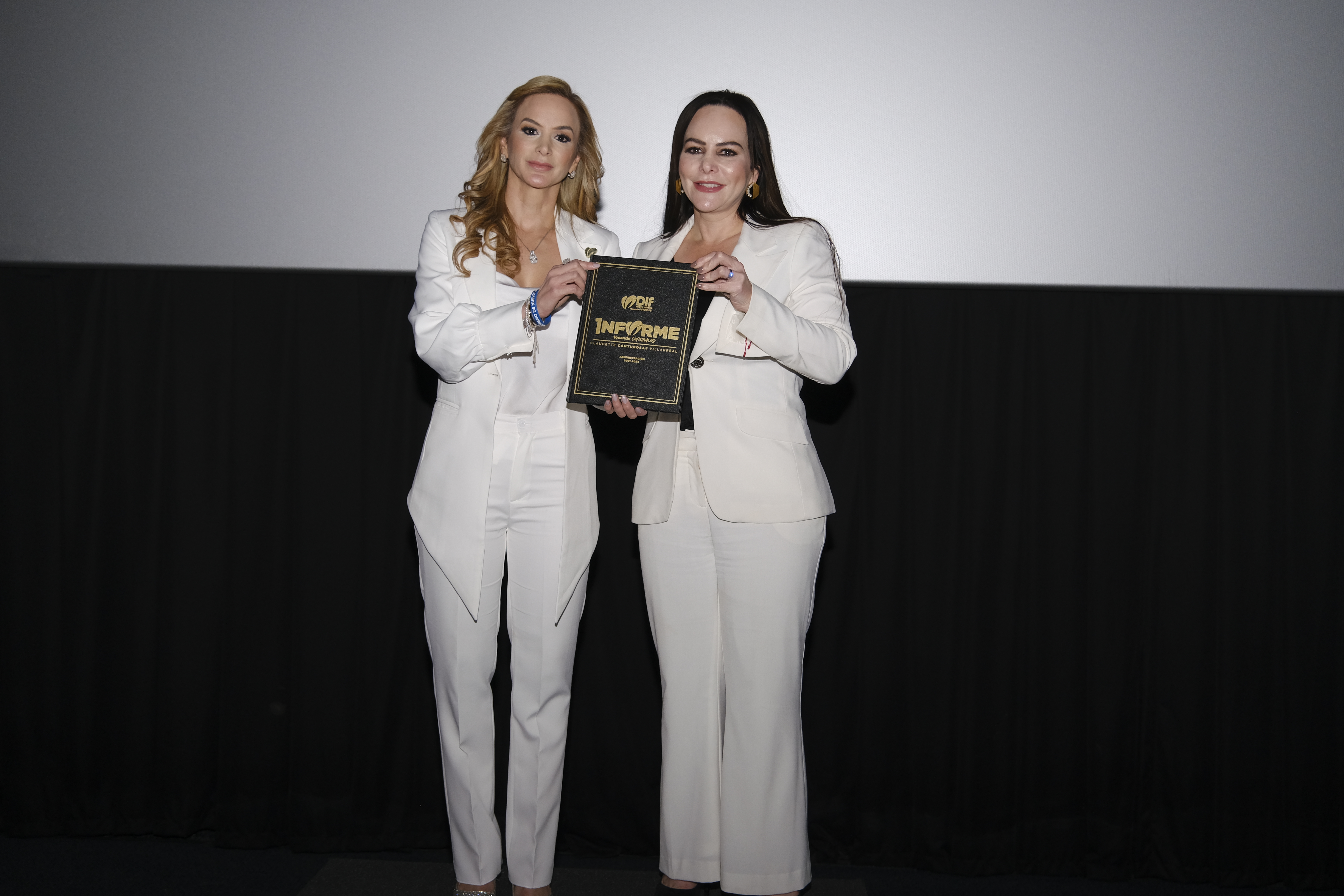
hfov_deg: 47.4
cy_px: 448
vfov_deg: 32.6
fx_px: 1531
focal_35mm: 41
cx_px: 672
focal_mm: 27.5
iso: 800
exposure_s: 1/100
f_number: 4
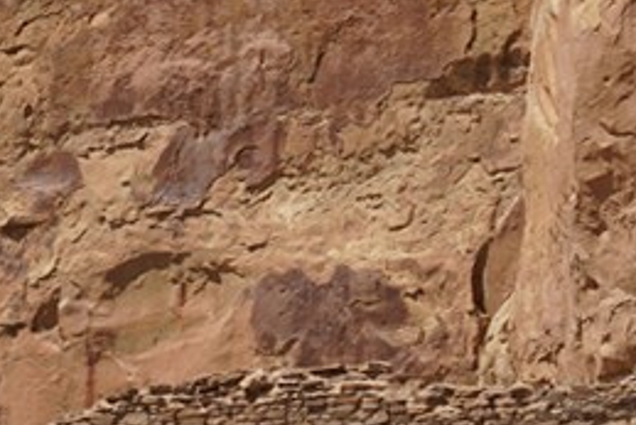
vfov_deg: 4.1
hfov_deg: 6.3
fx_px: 5727
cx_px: 636
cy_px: 1142
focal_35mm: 324
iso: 100
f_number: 16
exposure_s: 1/100
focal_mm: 42
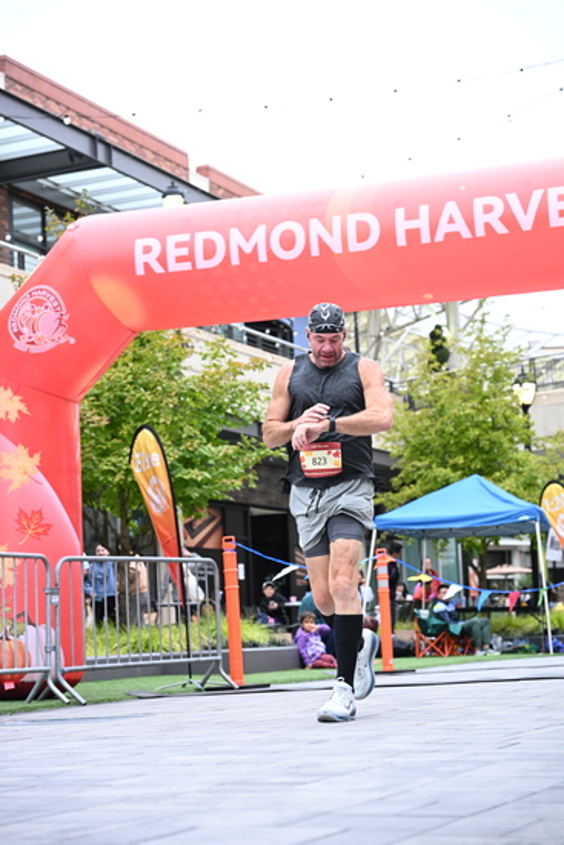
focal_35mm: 70
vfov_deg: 28.8
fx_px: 1644
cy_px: 422
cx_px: 282
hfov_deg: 19.5
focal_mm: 70
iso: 2000
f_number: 4
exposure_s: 1/640
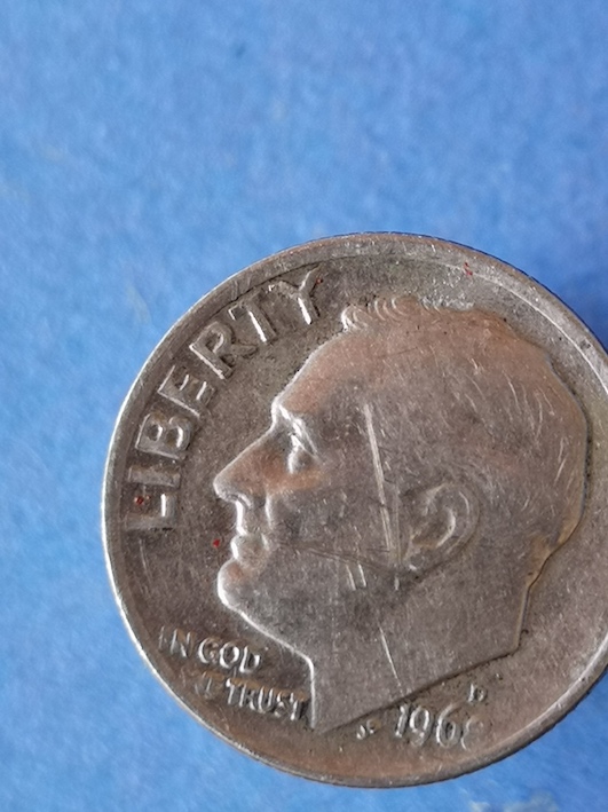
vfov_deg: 17.7
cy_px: 406
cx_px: 304
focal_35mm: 111
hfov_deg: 13.3
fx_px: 2602
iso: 64
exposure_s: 1/100
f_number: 1.8
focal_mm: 5.58
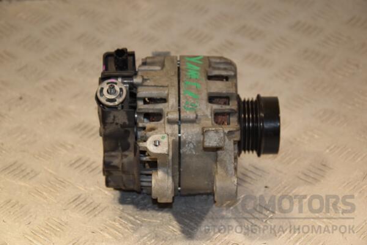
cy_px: 122
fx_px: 1070
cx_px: 184
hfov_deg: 19.5
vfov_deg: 13.0
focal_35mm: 105
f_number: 6.3
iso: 800
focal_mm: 70
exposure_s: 1/200
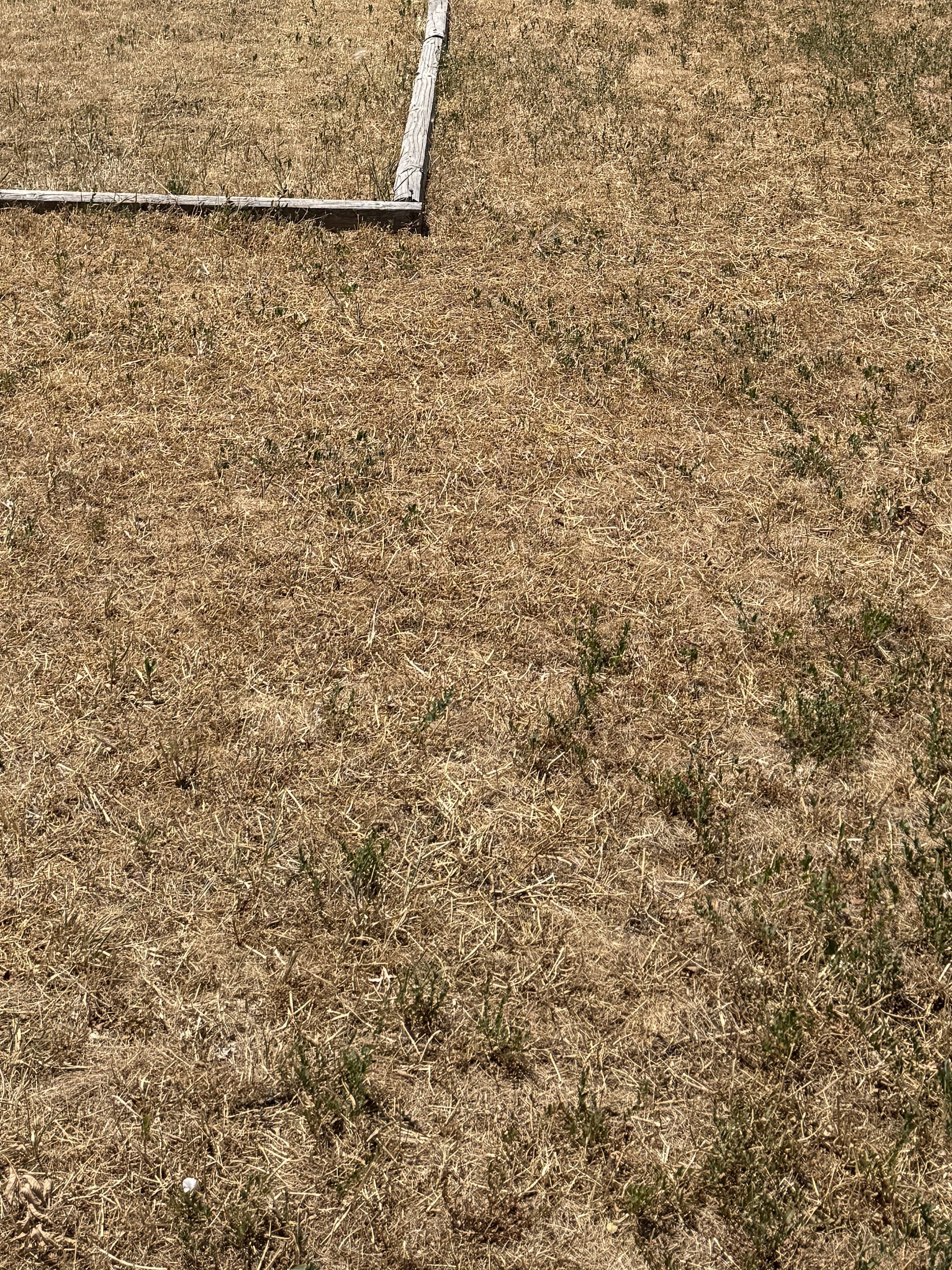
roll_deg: +0.8
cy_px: 63
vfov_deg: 34.2
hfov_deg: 27.9
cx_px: 322
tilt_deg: -13.1
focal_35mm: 52
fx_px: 1907
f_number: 1.78
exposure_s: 1/5714
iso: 80
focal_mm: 6.76
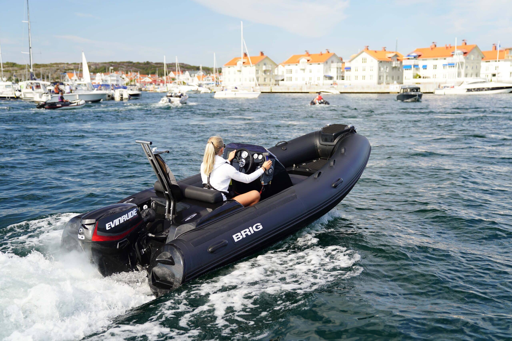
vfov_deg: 31.2
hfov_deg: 45.4
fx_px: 612
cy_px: 170
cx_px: 256
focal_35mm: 43
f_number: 3.2
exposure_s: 1/800
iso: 200
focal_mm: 43
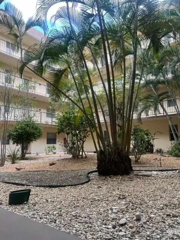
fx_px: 180
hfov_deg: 53.1
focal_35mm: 26
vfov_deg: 67.3
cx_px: 90
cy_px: 120
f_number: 1.5
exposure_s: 1/203
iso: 40
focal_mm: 5.7
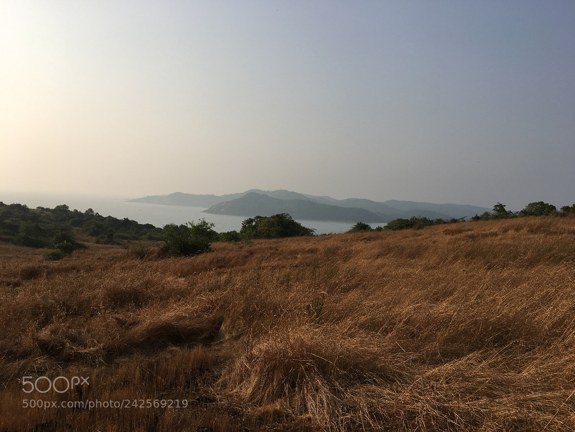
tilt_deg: -2.4
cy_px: 216
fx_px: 482
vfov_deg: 48.2
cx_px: 288
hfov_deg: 61.7
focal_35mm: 29
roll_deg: -4.6
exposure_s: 1/2262
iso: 25
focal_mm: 4.15
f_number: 2.2
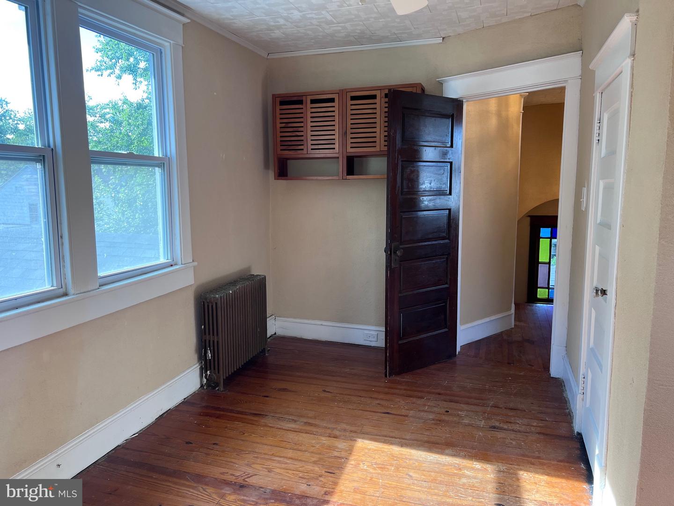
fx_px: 506
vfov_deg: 53.1
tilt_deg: -8.8
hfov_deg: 67.3
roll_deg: +0.3
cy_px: 253
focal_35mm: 26
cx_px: 337
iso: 64
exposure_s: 1/157
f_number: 1.5
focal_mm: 5.7
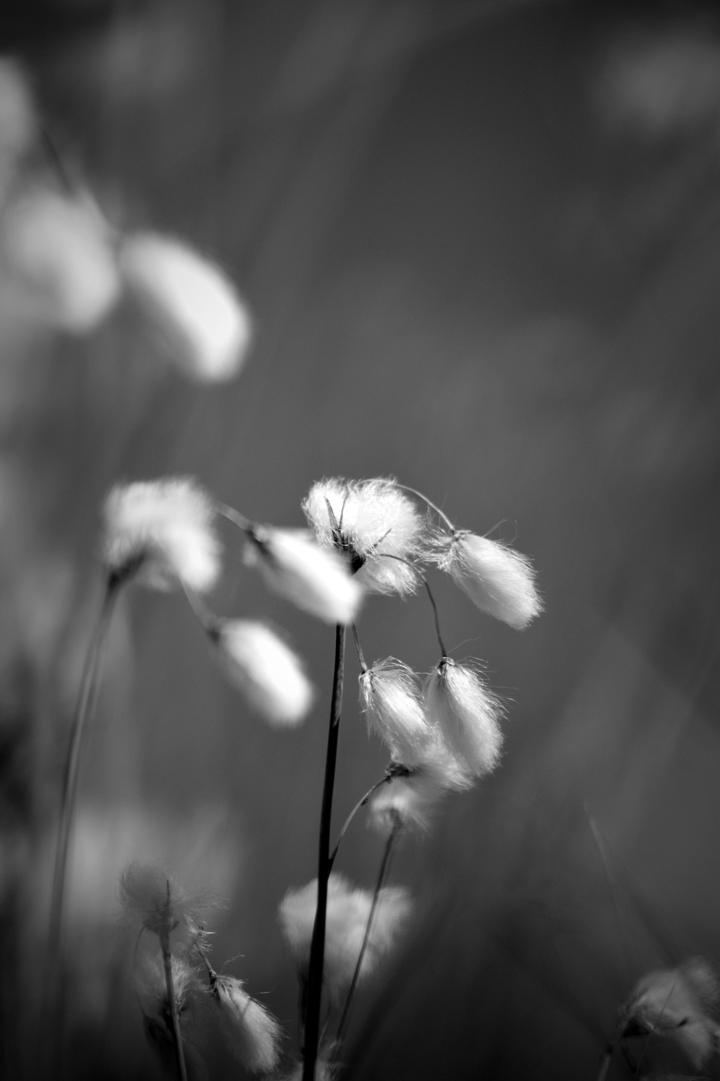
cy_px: 540
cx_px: 360
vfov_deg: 22.6
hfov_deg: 15.2
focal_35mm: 90
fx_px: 2700
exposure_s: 1/4000
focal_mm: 60
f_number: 3
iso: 400
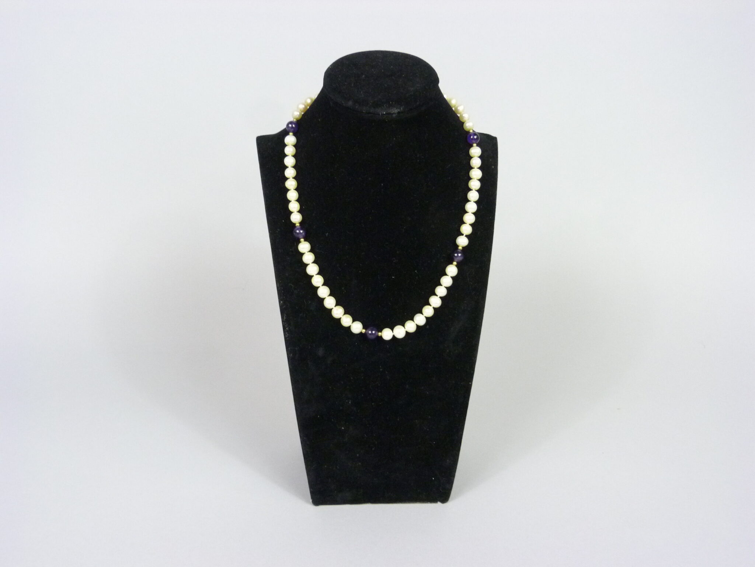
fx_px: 742
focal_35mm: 34
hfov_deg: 54.0
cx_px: 378
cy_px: 284
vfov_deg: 41.8
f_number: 3
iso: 400
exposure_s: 1/40
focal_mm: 6.1
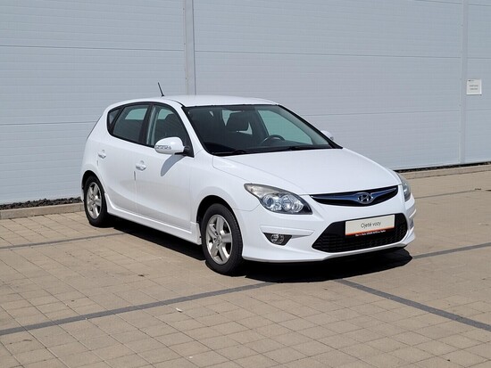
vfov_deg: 53.1
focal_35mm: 26
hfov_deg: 67.3
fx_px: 369
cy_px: 184
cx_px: 246
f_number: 1.8
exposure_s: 1/6184
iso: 40
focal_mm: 5.4
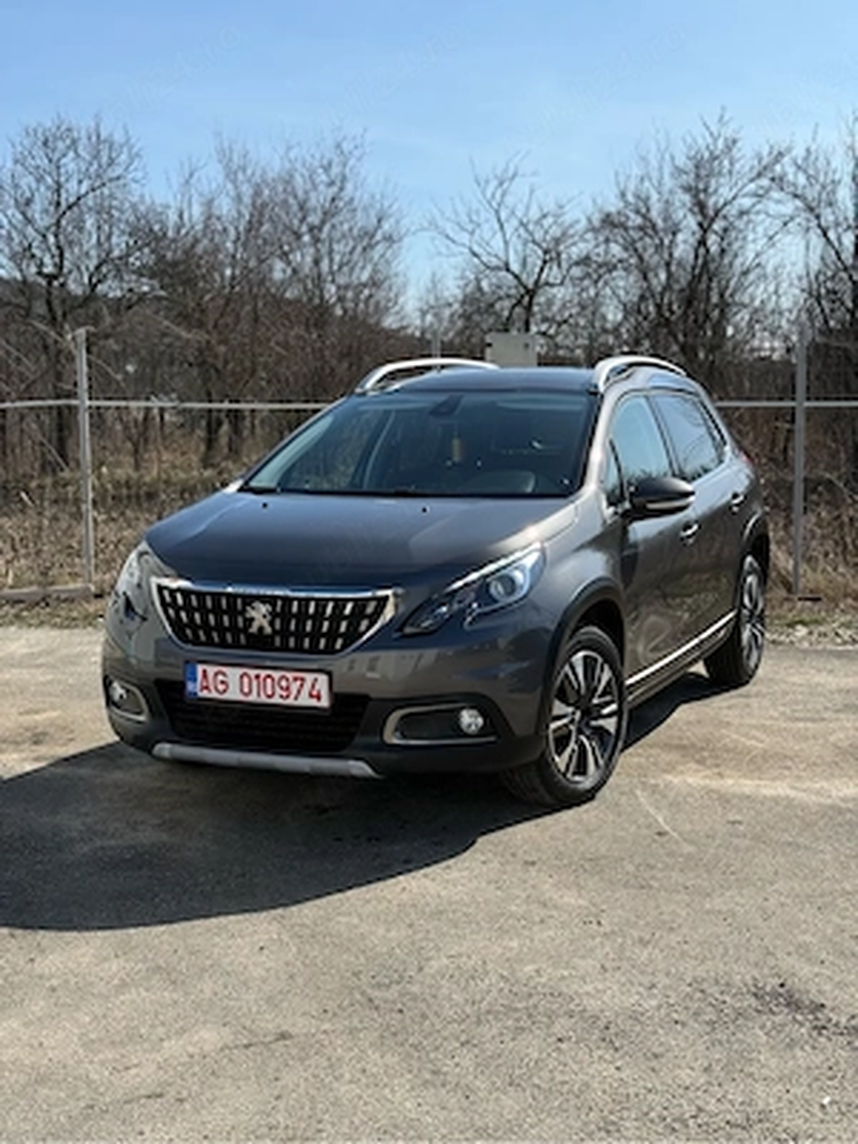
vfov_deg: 39.7
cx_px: 429
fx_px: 1586
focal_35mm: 48
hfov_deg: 30.3
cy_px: 572
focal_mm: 6.76
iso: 80
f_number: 1.78
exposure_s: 1/5587
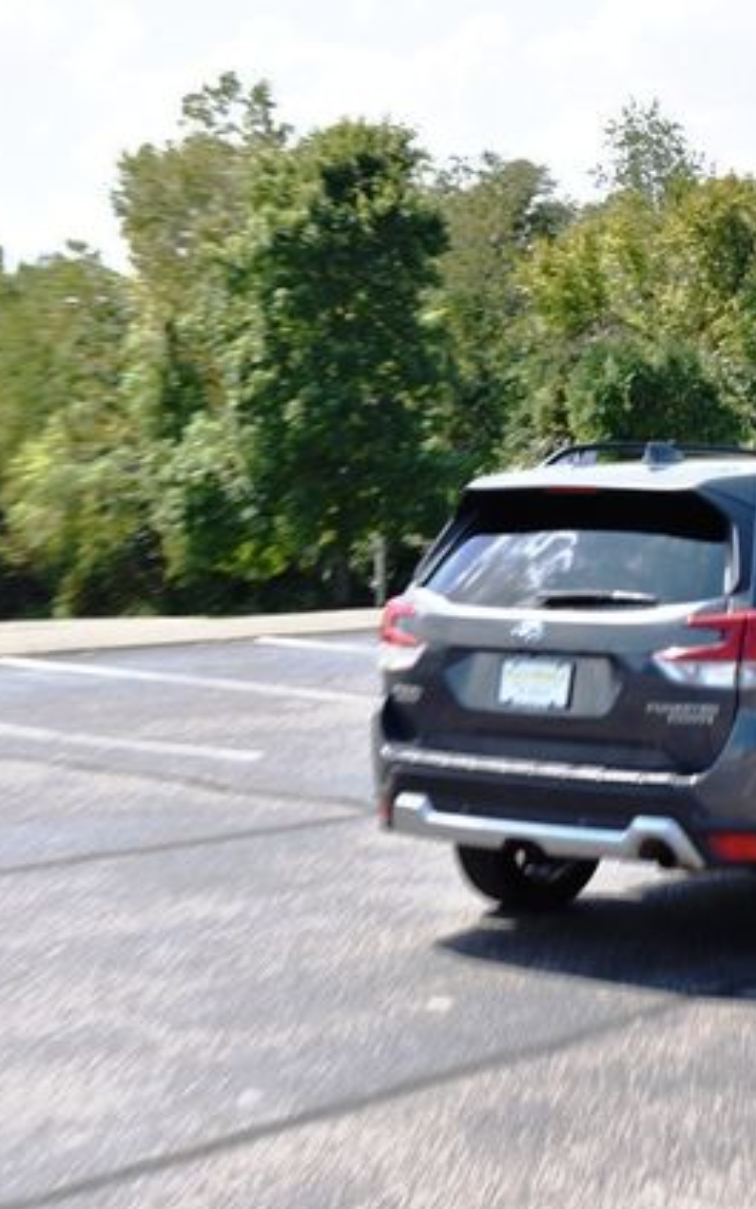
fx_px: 2736
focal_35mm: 83
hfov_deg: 15.3
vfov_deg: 24.9
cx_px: 824
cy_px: 606
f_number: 8
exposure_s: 1/250
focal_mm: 36
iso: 125
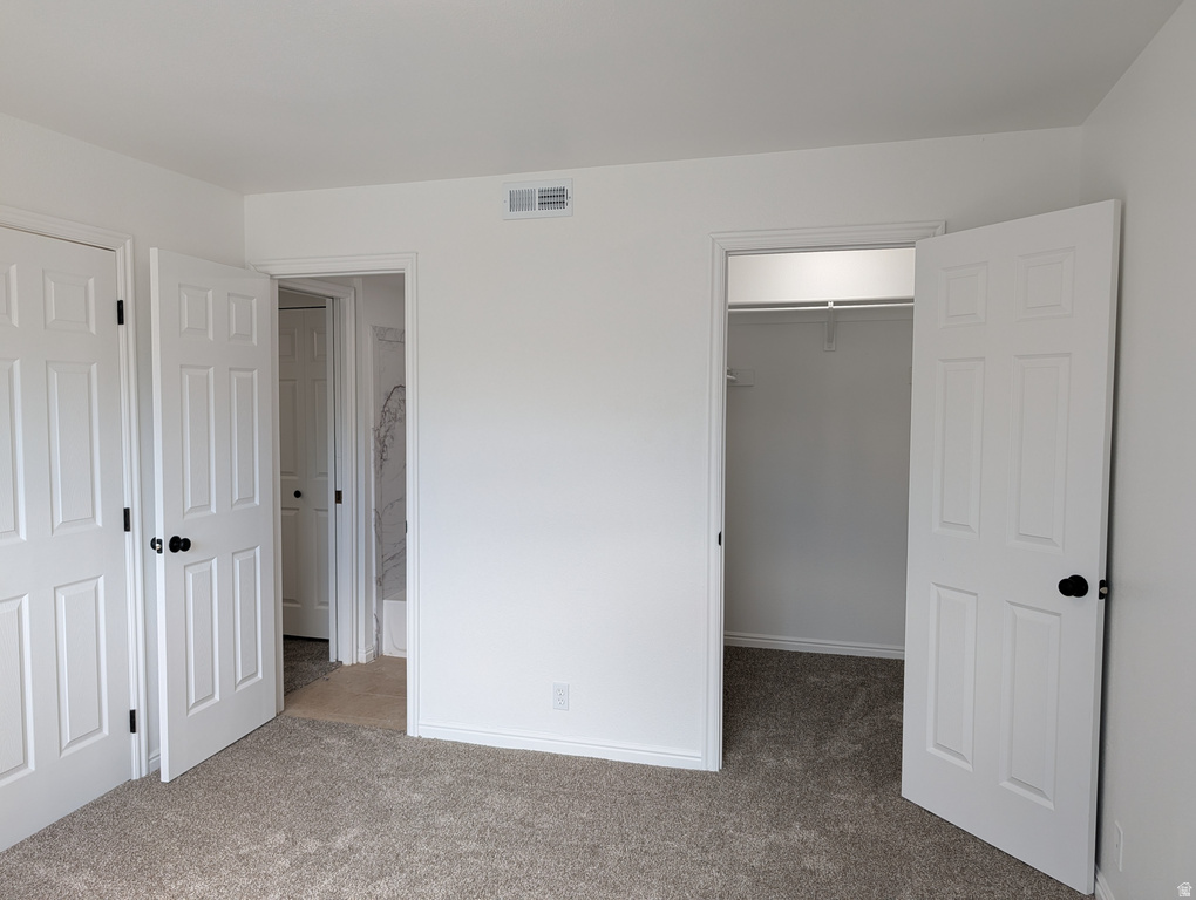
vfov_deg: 56.9
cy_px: 450
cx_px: 598
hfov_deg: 71.5
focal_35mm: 24
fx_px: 830
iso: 74
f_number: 1.68
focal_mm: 6.9
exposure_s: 1/90.2
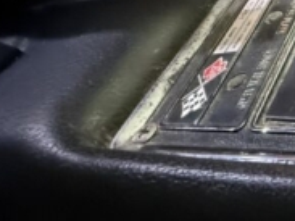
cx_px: 469
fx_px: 417
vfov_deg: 25.4
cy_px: -69
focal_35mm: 49
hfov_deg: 25.7
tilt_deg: -31.0
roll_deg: -7.9
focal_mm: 2.22
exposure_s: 1/30
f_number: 2.2
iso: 1250
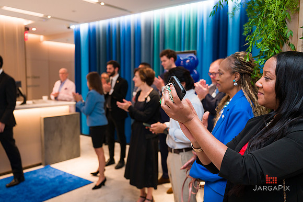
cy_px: 101
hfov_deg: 58.0
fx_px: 273
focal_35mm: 32
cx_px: 152
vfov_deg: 40.5
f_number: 3.5
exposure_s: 1/200
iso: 640
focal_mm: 32
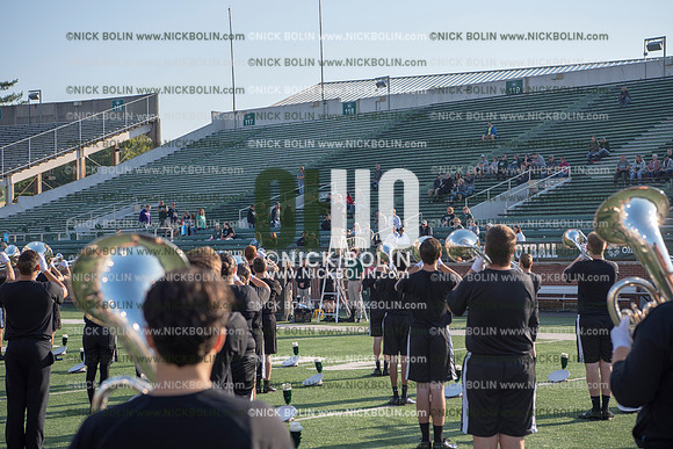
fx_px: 1309
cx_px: 336
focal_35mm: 70
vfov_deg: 19.5
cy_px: 224
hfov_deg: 28.8
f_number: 5.6
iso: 100
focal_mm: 70
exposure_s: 1/500
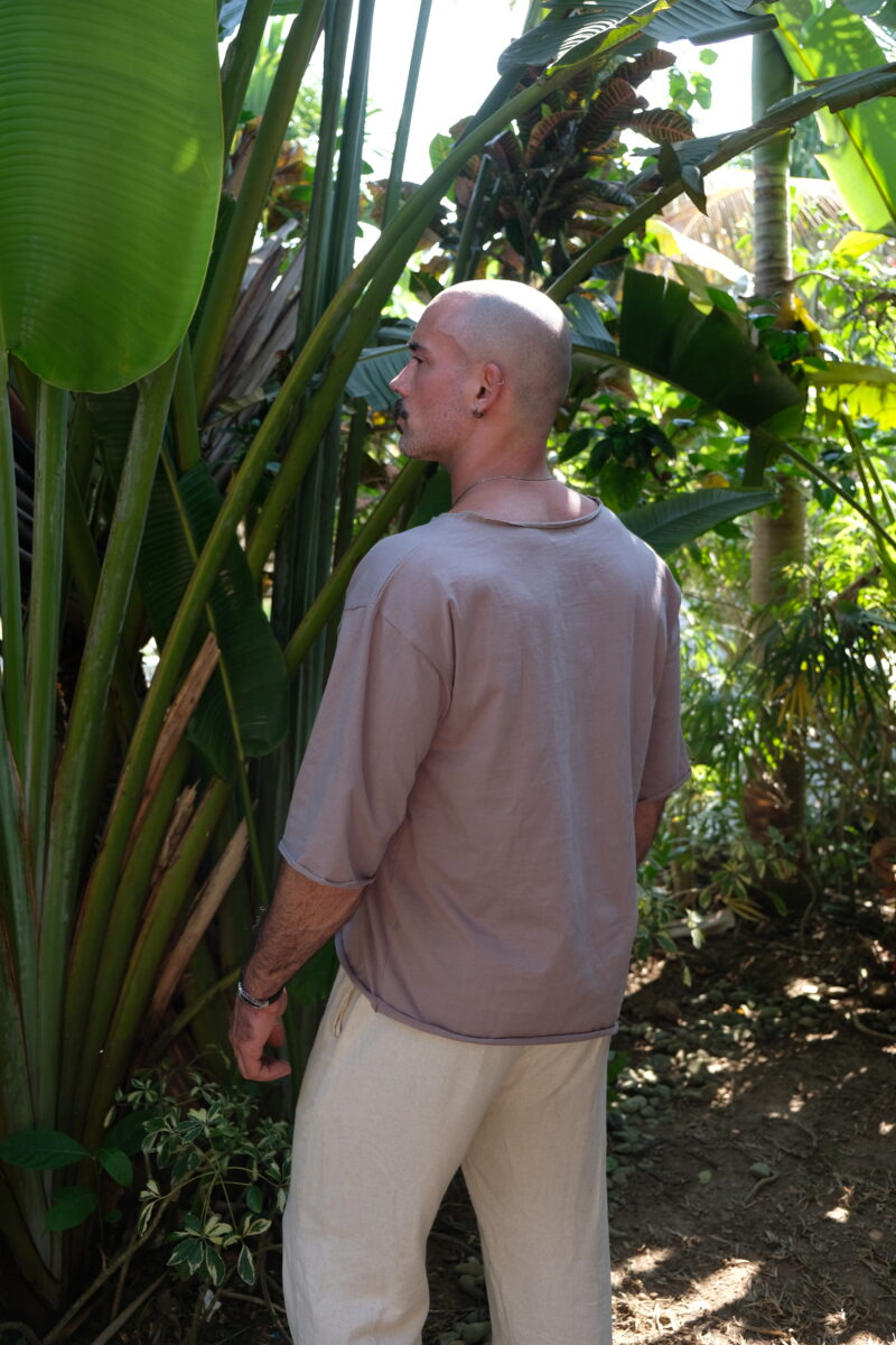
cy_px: 672
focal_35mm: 36
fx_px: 1344
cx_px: 448
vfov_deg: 53.1
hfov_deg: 36.9
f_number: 3.2
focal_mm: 24.3
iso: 250
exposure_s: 1/250
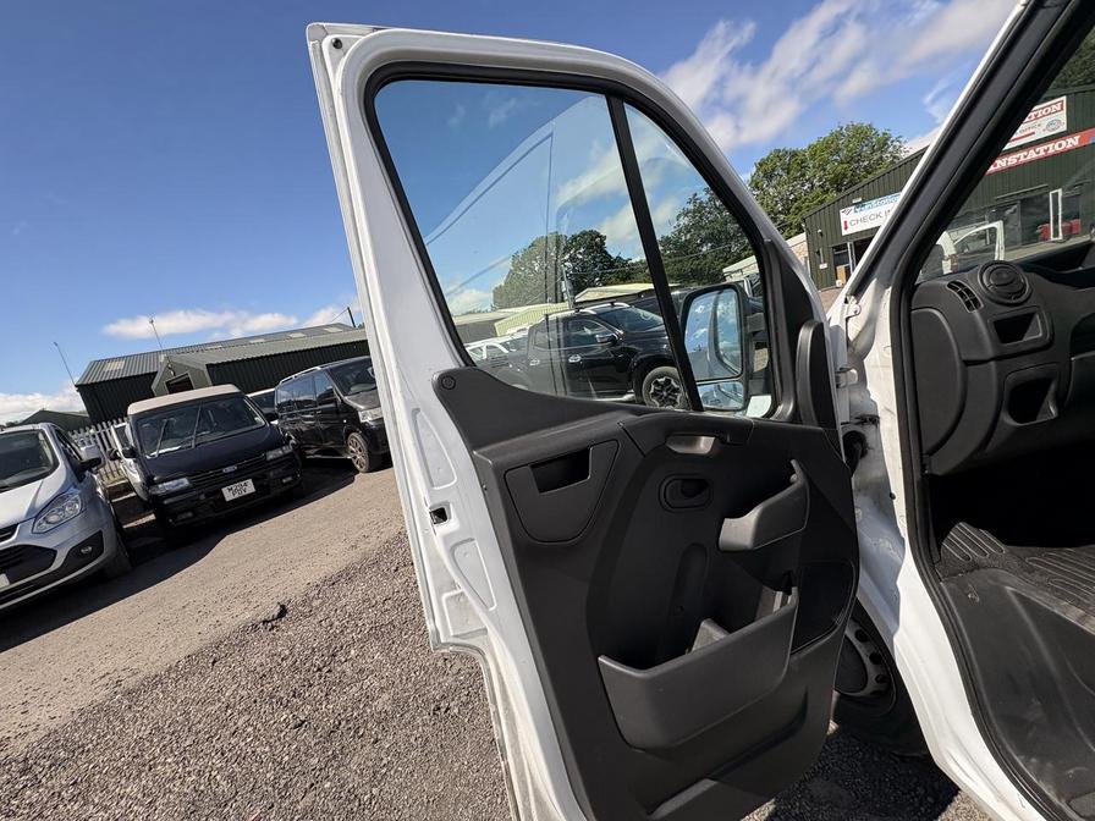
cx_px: 548
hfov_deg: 102.1
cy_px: 410
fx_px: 443
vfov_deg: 85.7
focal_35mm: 14
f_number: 2.2
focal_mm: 2.22
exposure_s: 1/1709
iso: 64
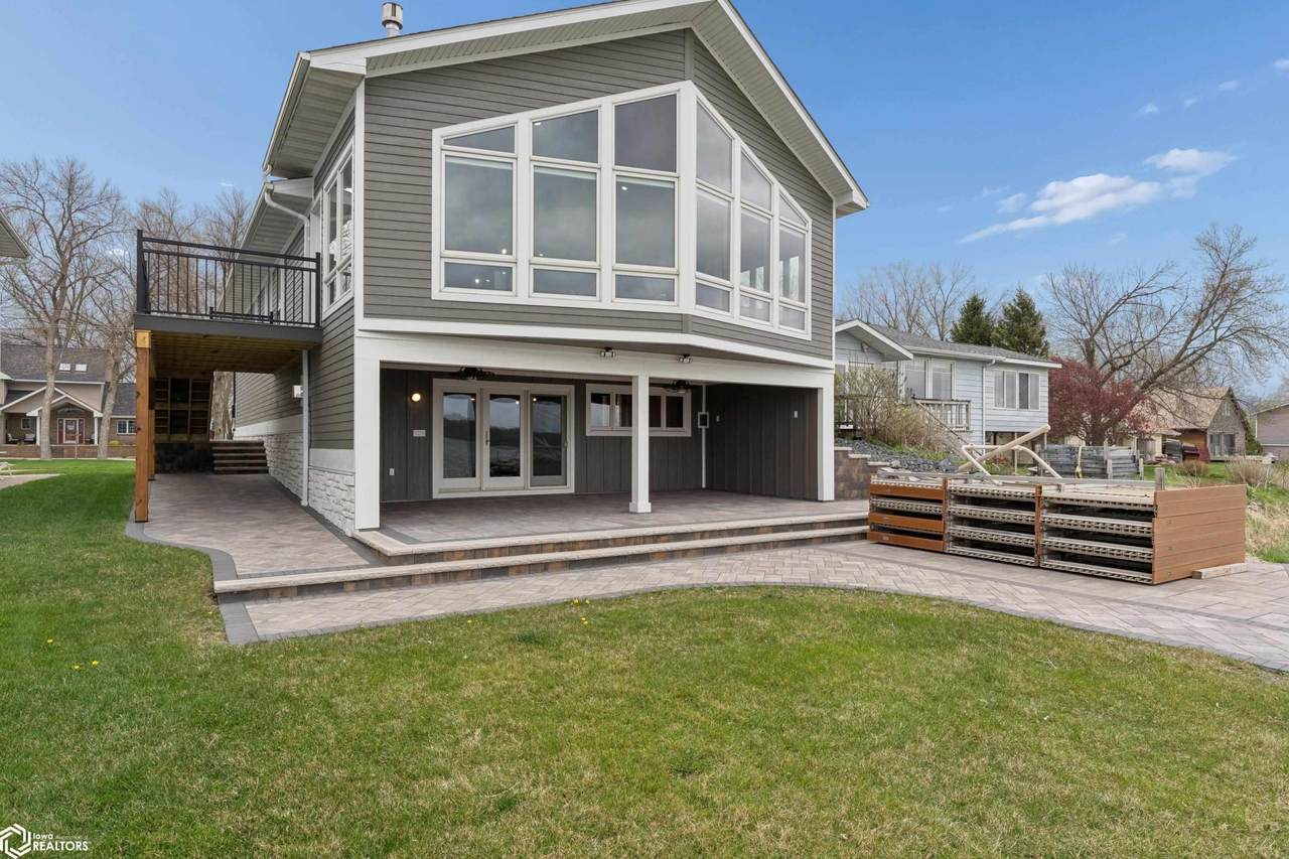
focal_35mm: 20
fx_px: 725
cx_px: 644
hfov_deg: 83.3
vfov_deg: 61.3
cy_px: 430
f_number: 8
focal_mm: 13.5
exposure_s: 1/200
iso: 160
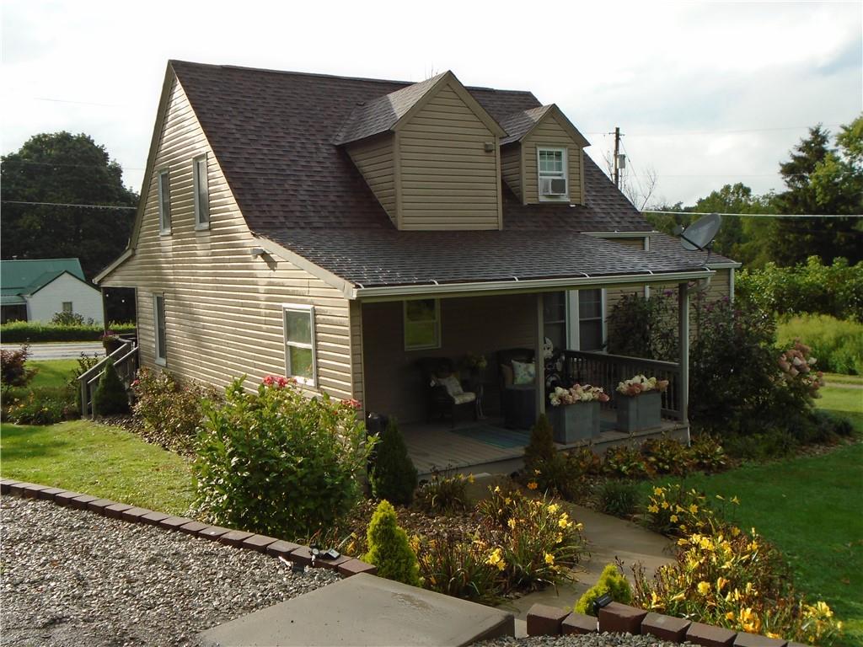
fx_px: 898
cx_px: 432
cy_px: 324
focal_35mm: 36
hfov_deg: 51.4
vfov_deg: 39.7
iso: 100
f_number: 3.8
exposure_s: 1/400
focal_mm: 6.4
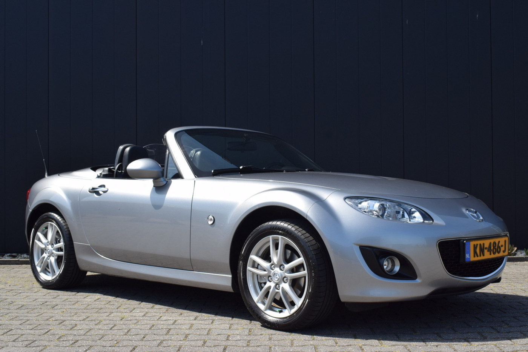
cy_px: 176
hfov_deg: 41.1
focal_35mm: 48
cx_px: 264
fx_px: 704
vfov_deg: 28.1
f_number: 9
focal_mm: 32
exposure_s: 1/320
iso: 200
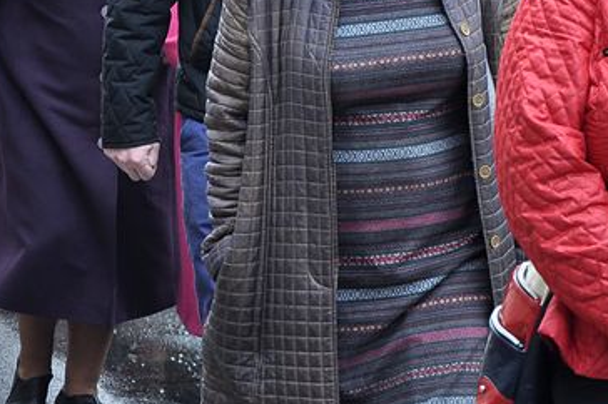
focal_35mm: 231
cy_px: -6
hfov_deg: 8.8
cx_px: 690
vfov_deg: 5.9
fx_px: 3898
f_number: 5.3
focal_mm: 66
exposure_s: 1/320
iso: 320
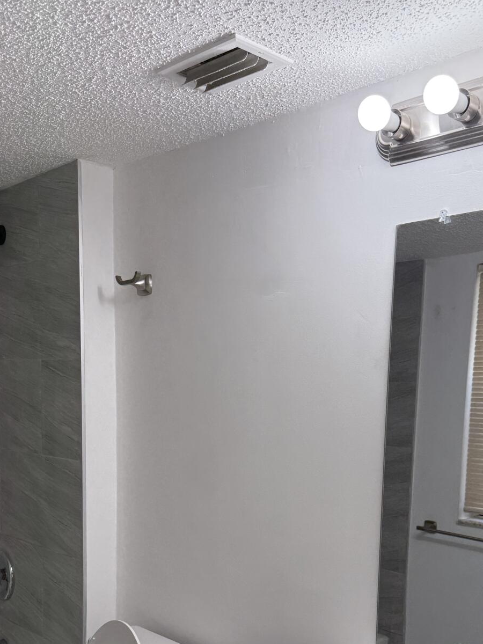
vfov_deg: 44.9
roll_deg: -2.7
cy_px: 500
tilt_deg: -6.6
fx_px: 744
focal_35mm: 40
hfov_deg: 35.8
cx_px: 297
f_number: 1.78
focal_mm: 6.76
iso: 100
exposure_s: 1/419
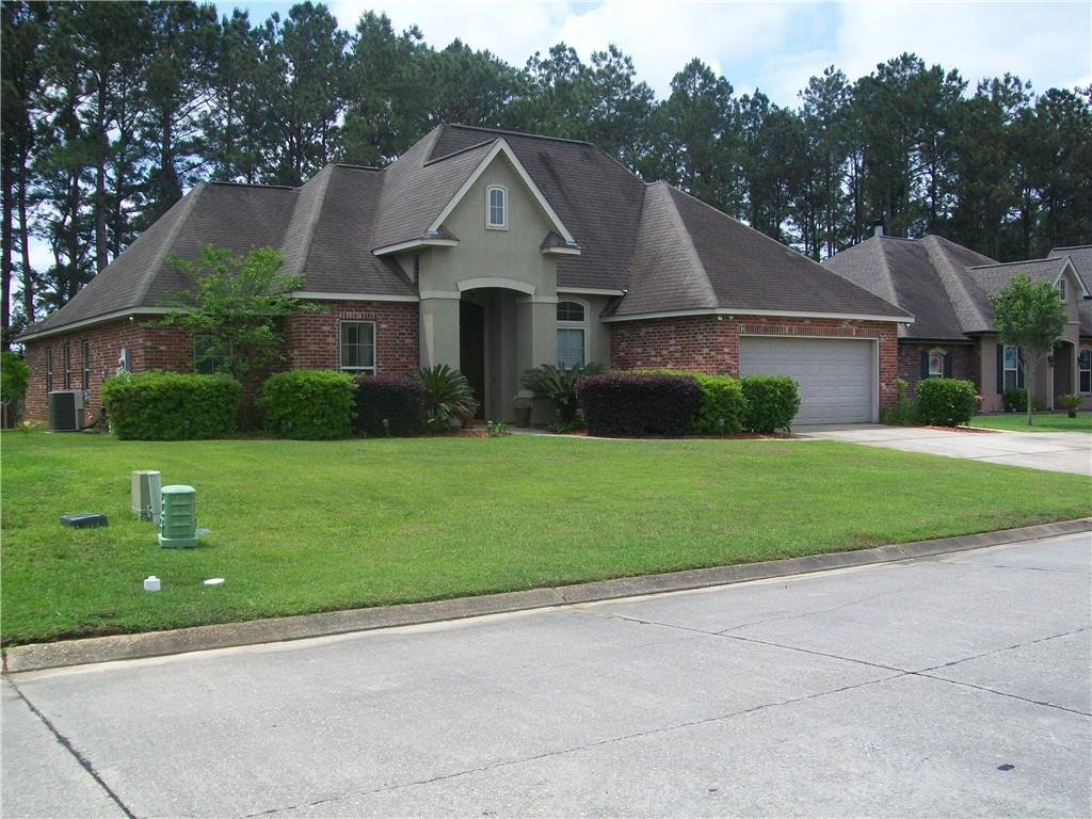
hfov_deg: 51.4
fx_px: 1136
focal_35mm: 36
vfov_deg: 39.7
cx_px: 546
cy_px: 410
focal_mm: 6
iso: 64
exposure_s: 1/320
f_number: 4.8
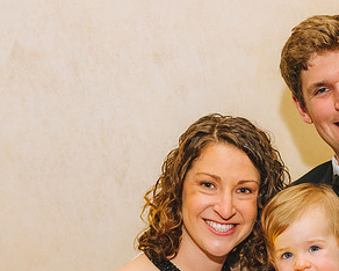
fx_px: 833
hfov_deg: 22.3
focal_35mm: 83
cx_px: 322
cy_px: 215
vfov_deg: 18.4
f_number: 4
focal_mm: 34
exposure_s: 1/125
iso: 3200
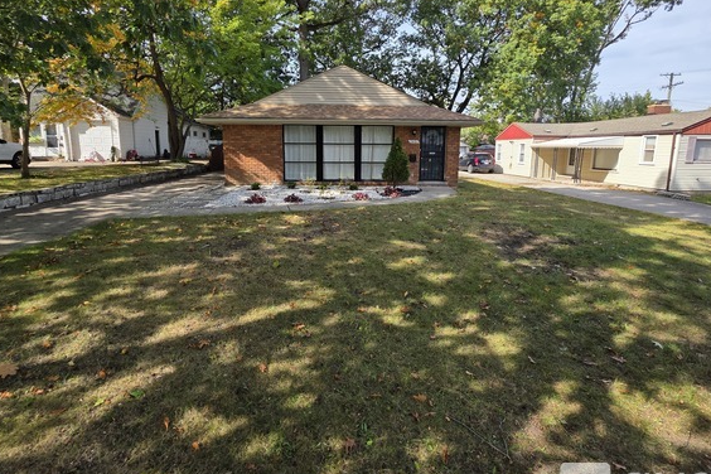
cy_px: 198
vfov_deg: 73.2
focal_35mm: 16
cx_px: 344
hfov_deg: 96.7
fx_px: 316
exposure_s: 1/963
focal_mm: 2.2
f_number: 1.9
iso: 40
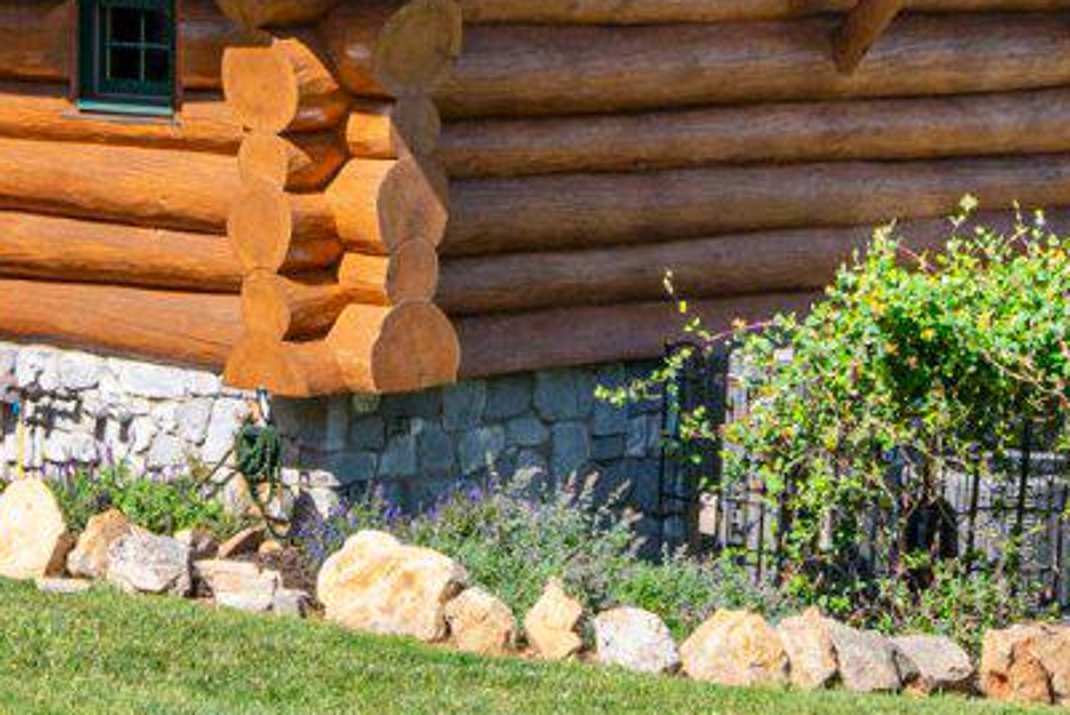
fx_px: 4551
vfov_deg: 8.8
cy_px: -245
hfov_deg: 13.4
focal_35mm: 153
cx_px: 702
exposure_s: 1/400
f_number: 10
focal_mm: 30
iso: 250
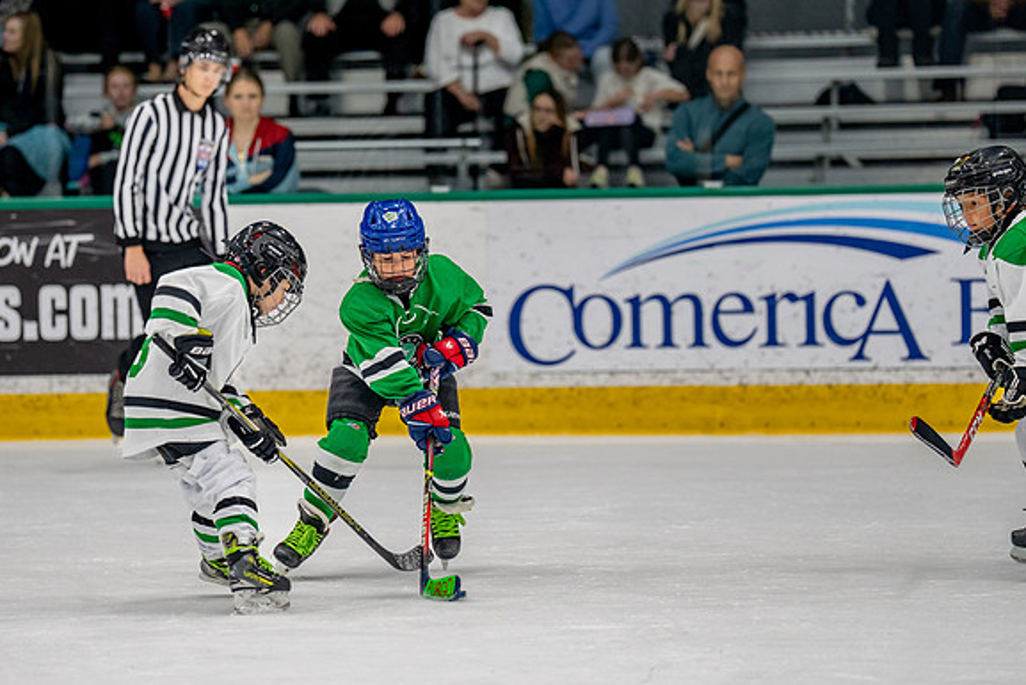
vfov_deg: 6.6
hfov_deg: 9.8
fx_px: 5958
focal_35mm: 209
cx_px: 402
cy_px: 309
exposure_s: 1/1250
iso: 1000
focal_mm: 155
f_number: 2.8
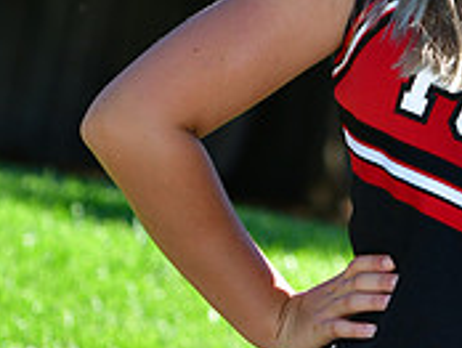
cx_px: 508
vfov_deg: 2.8
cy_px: -125
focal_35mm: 528
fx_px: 7057
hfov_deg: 3.7
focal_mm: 110
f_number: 4.5
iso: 400
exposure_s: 1/1000
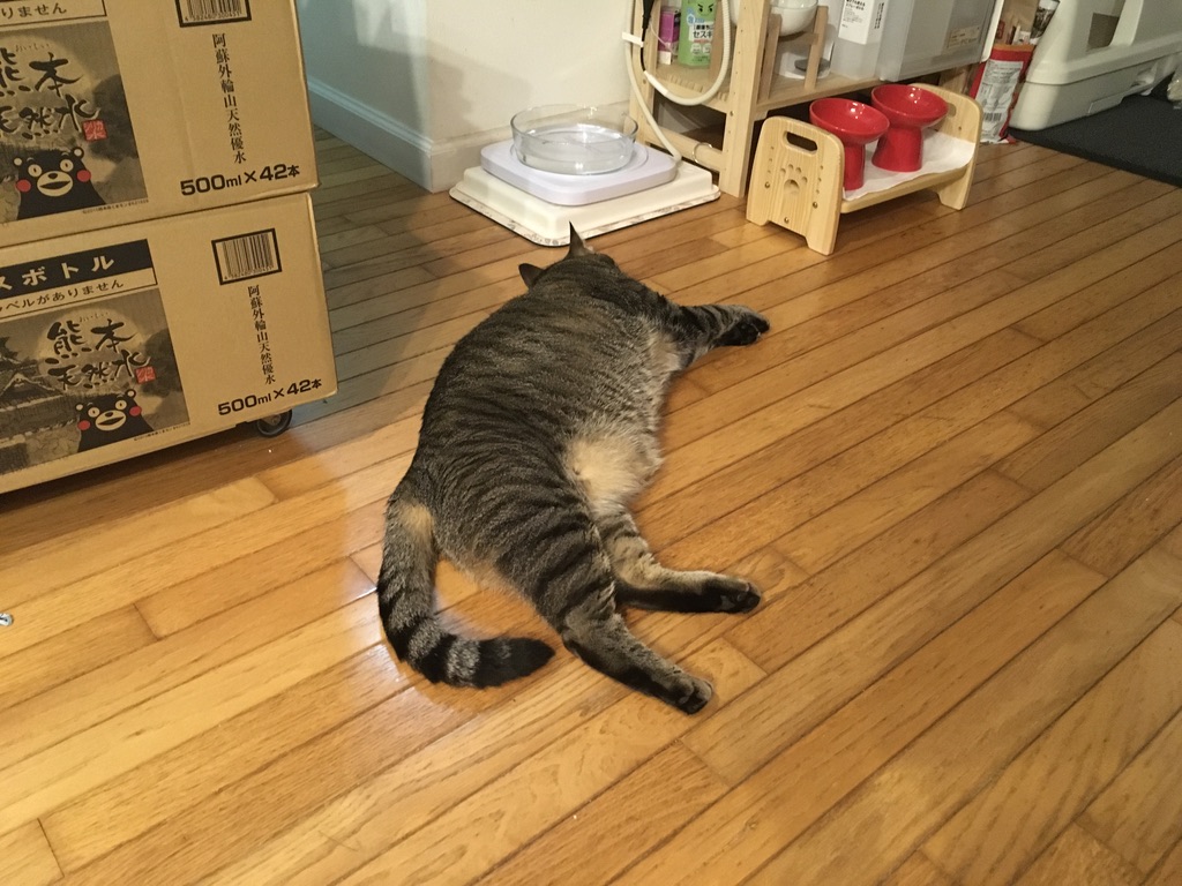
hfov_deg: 61.7
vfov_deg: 48.2
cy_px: 443
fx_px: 990
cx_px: 591
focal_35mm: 29
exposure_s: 1/15
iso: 320
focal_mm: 4.15
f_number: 2.2
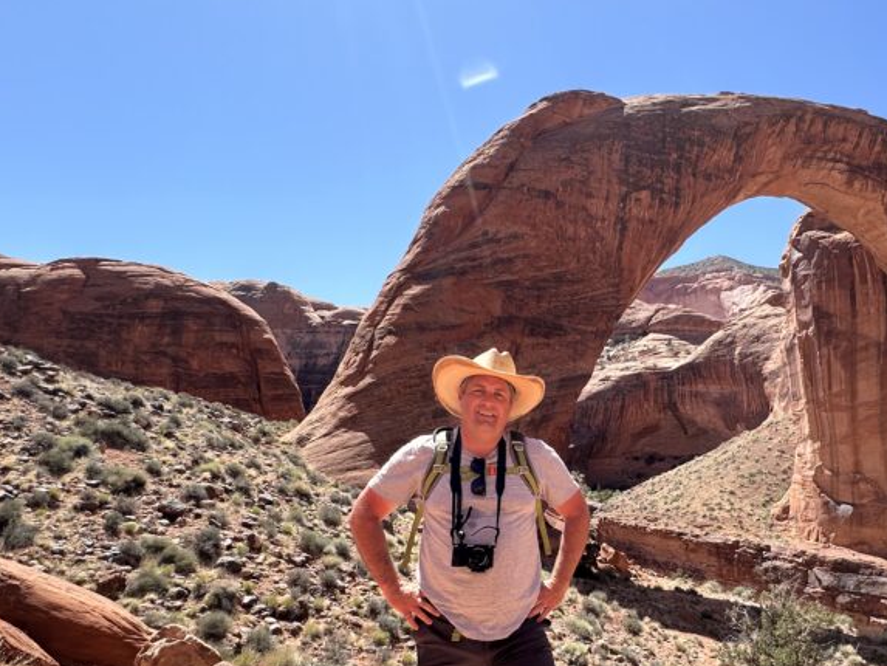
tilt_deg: +5.1
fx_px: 641
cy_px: 438
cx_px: 605
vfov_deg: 53.9
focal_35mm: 25
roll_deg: -0.9
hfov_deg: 67.1
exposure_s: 1/868
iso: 40
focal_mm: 2.22
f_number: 2.2
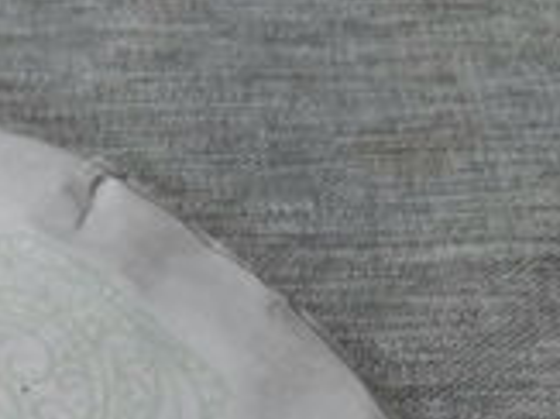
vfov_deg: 13.1
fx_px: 1649
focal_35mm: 102
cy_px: 752
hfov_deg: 17.7
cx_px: -230
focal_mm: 4.75
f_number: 1.8
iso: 50
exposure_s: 1/168
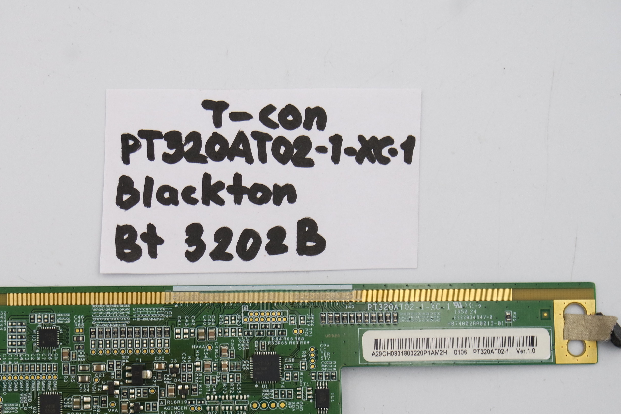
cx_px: 255
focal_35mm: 72
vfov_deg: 18.9
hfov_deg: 28.0
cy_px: 249
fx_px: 1242
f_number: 5
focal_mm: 22
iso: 200
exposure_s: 1/125
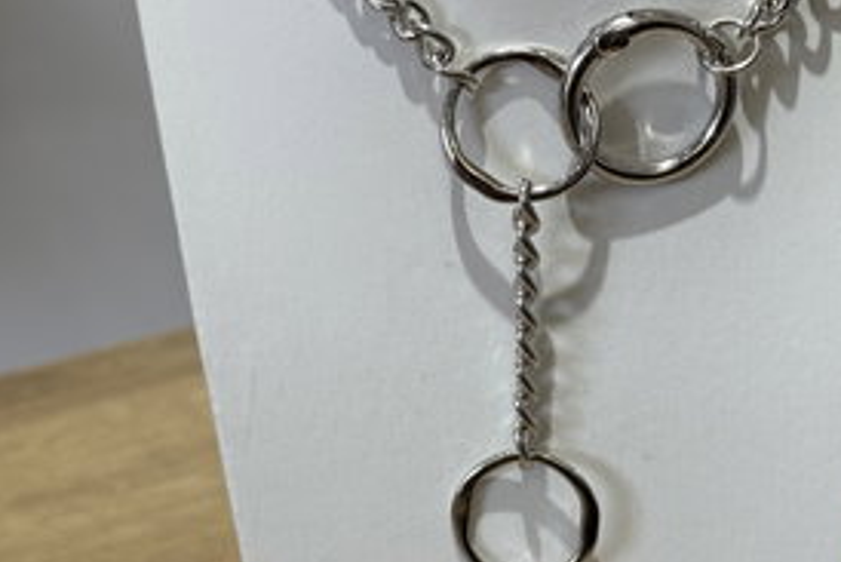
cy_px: 373
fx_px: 2267
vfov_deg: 14.1
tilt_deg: -28.4
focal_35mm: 97
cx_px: 559
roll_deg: -1.7
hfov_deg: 20.9
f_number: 1.78
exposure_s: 1/100
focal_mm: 6.76
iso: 50
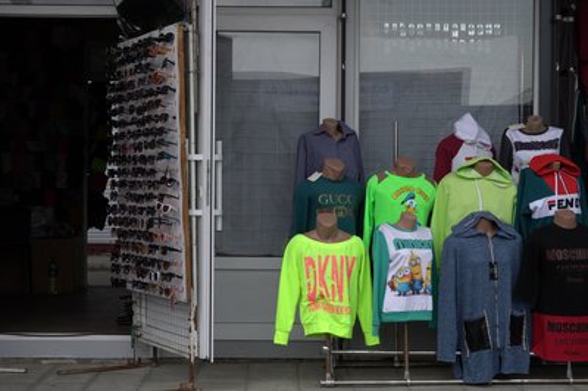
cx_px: 294
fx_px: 865
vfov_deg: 25.5
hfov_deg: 37.5
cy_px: 196
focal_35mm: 53
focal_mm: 53
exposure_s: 1/100
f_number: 6.3
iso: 100
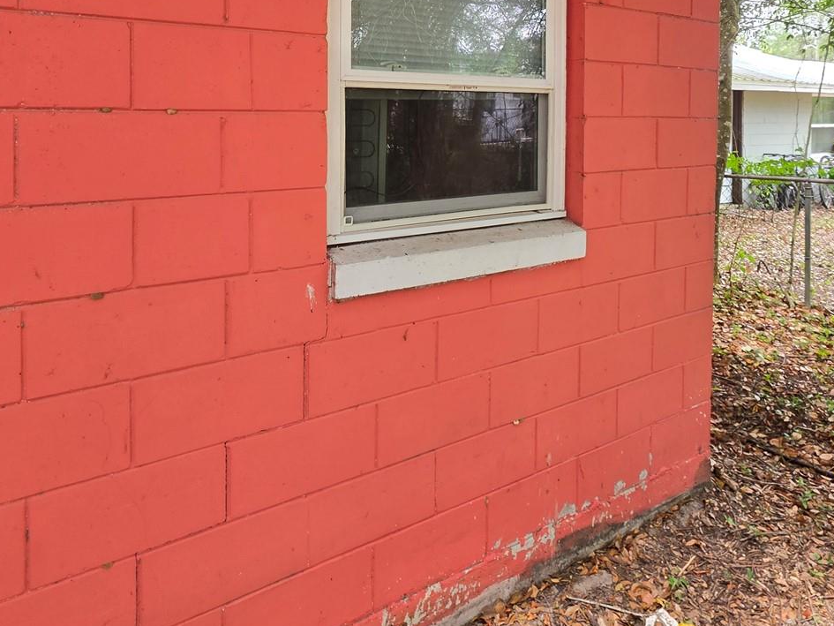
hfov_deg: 76.4
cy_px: 136
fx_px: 530
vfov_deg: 57.1
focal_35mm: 22
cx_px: 431
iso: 32
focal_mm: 2.2
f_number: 1.9
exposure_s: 1/120
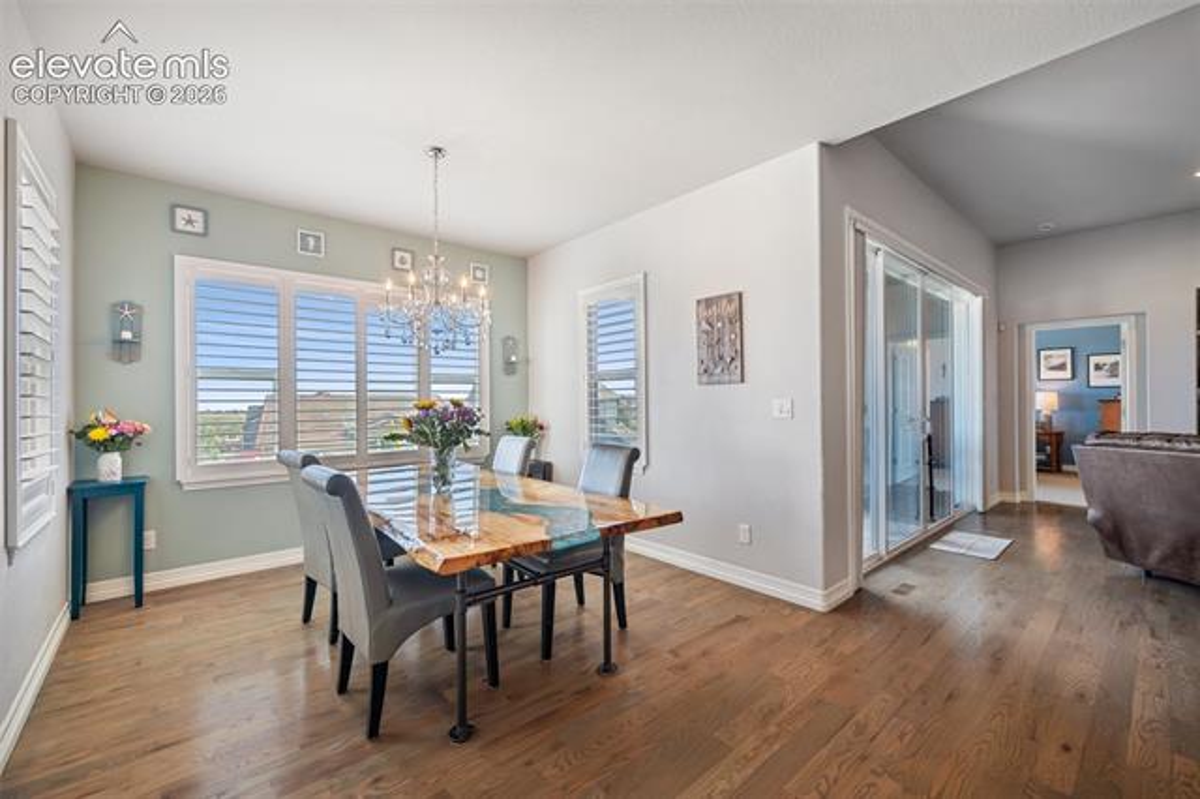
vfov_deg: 77.3
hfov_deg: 100.4
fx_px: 500
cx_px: 600
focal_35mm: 15
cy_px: 400
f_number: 5.6
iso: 400
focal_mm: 15
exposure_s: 1/125
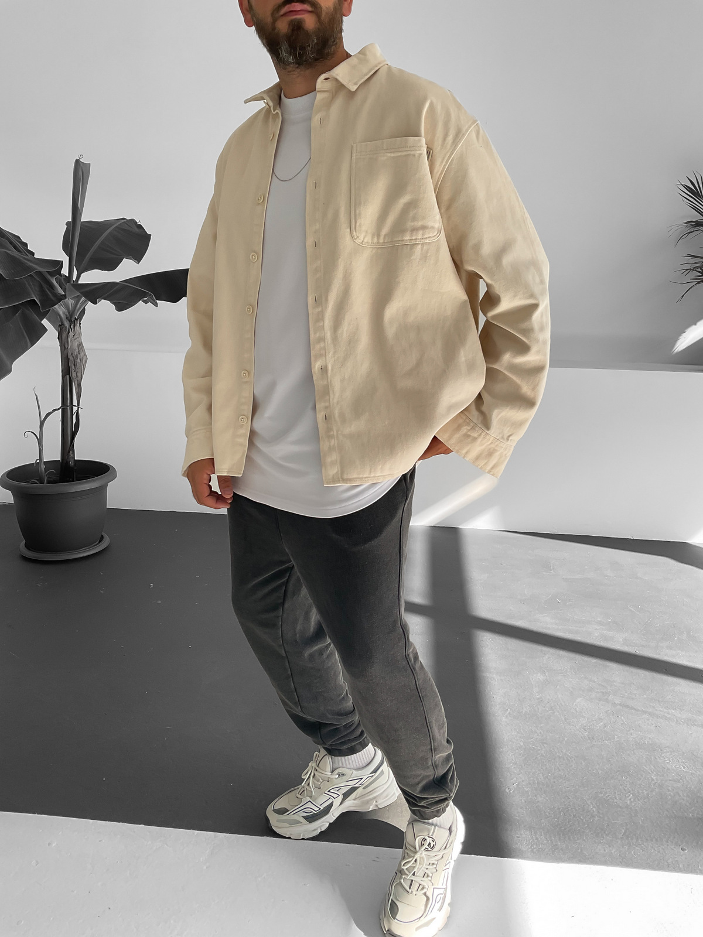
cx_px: 352
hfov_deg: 48.2
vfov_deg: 61.7
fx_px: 785
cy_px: 468
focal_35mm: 29
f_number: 1.8
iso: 16
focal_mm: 3
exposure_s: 1/180
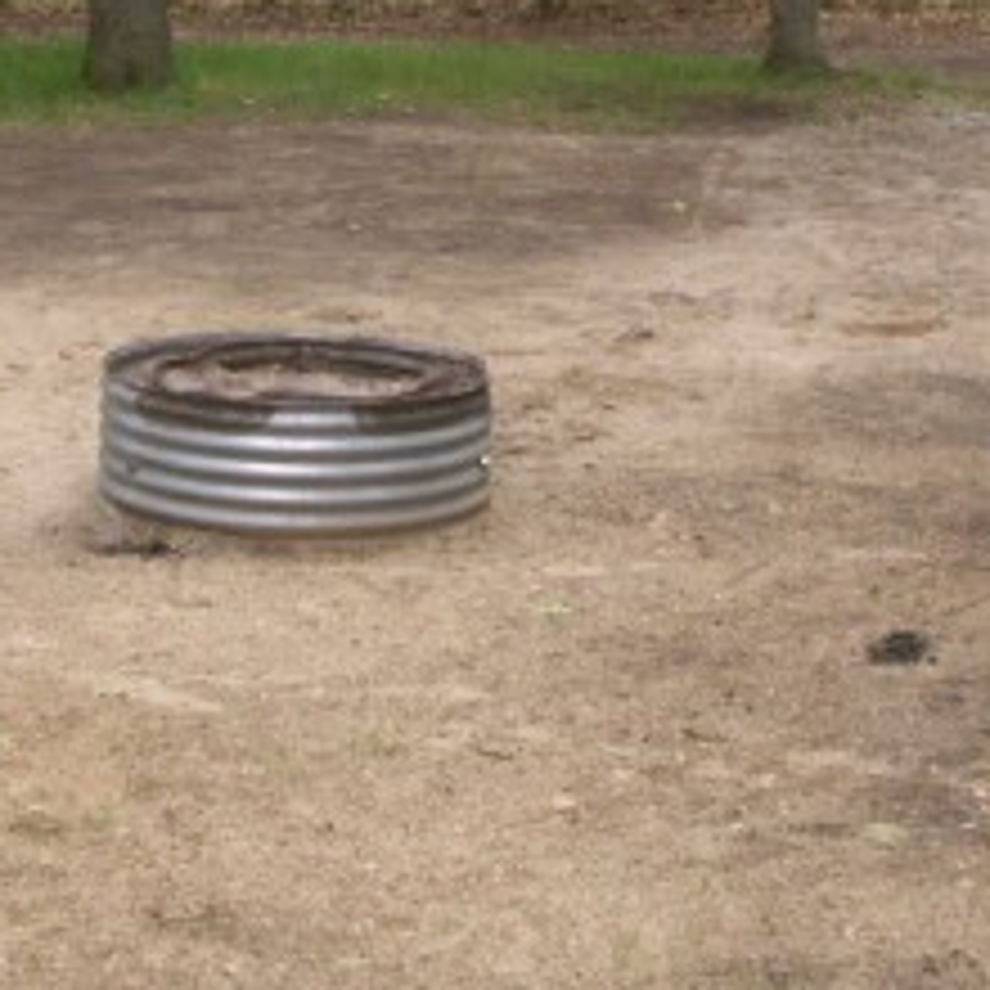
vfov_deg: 23.8
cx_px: 673
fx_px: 2330
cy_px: 272
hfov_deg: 23.9
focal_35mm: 72
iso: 50
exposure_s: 1/60
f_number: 3.5
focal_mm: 5.86
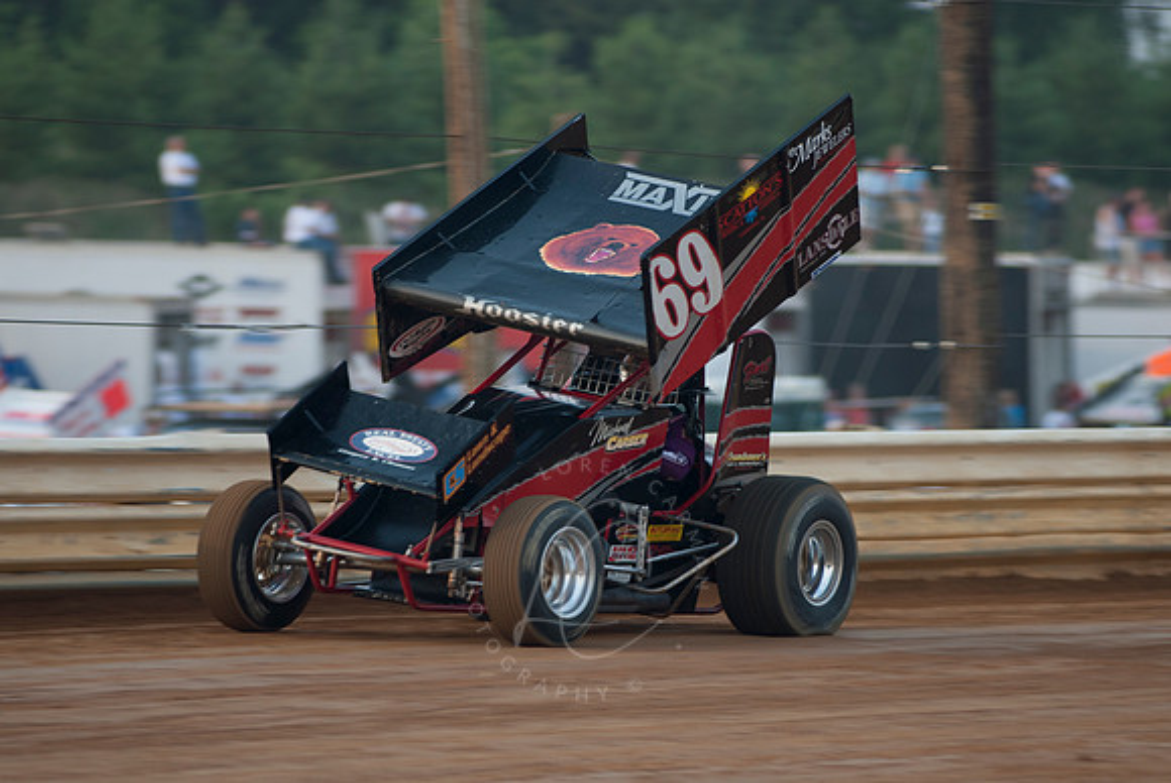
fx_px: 9768
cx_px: 586
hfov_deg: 6.9
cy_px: 392
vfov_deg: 4.6
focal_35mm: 300
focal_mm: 200
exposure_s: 1/400
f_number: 2.8
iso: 100
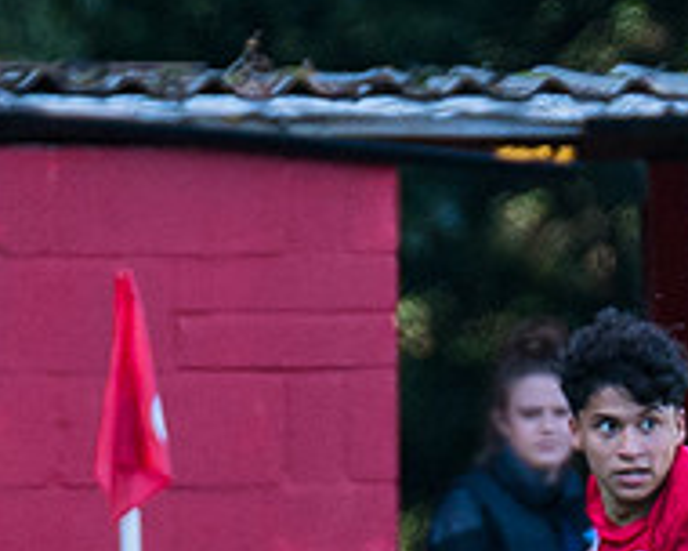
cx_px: 1316
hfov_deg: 0.7
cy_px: 701
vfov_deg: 0.5
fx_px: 57401
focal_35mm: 2819
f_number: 4
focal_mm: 300
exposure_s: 1/640
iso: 400
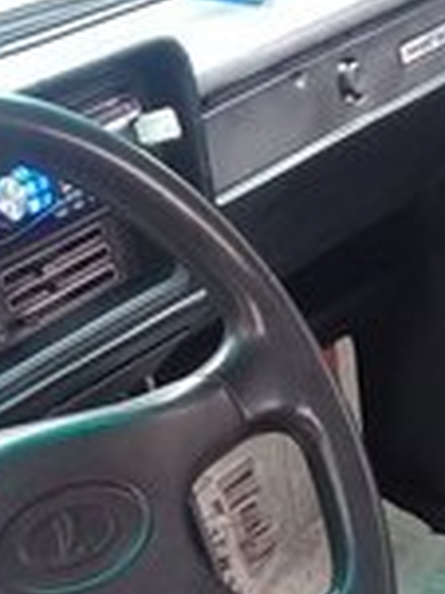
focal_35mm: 102
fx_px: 1751
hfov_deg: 14.4
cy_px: 728
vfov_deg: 18.2
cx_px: 106
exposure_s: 1/33
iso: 50
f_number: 2.2
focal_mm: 3.3
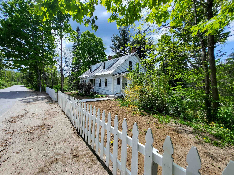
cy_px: 88
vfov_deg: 85.7
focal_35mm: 14
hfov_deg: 102.0
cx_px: 113
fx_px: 95
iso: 32
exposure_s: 1/960
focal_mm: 1.74
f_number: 2.2
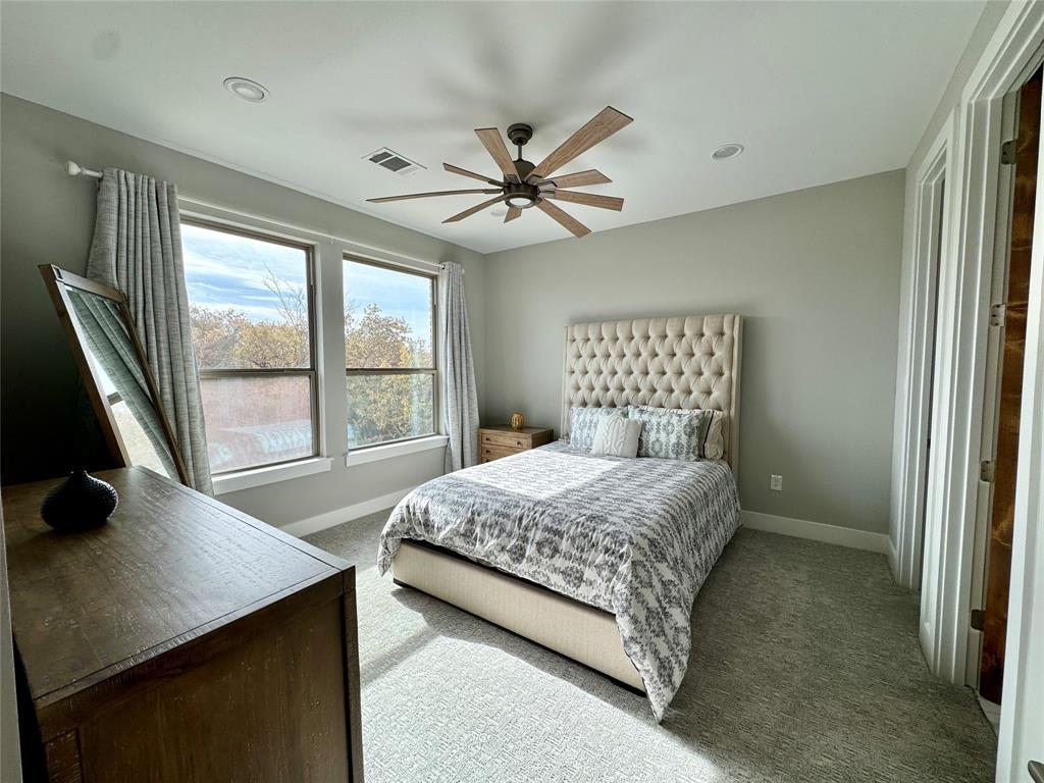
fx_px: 422
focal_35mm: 14
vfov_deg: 85.7
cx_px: 522
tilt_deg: -4.1
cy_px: 392
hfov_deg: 102.1
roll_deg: -0.3
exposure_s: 1/270
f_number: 2.2
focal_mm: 2.22
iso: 40
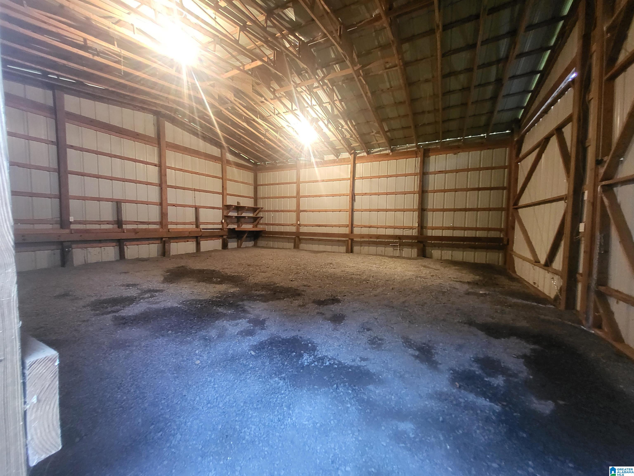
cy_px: 238
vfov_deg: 89.9
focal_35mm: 13
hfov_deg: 106.2
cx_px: 317
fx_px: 238
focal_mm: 1.74
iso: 500
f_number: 2.2
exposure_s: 1/30
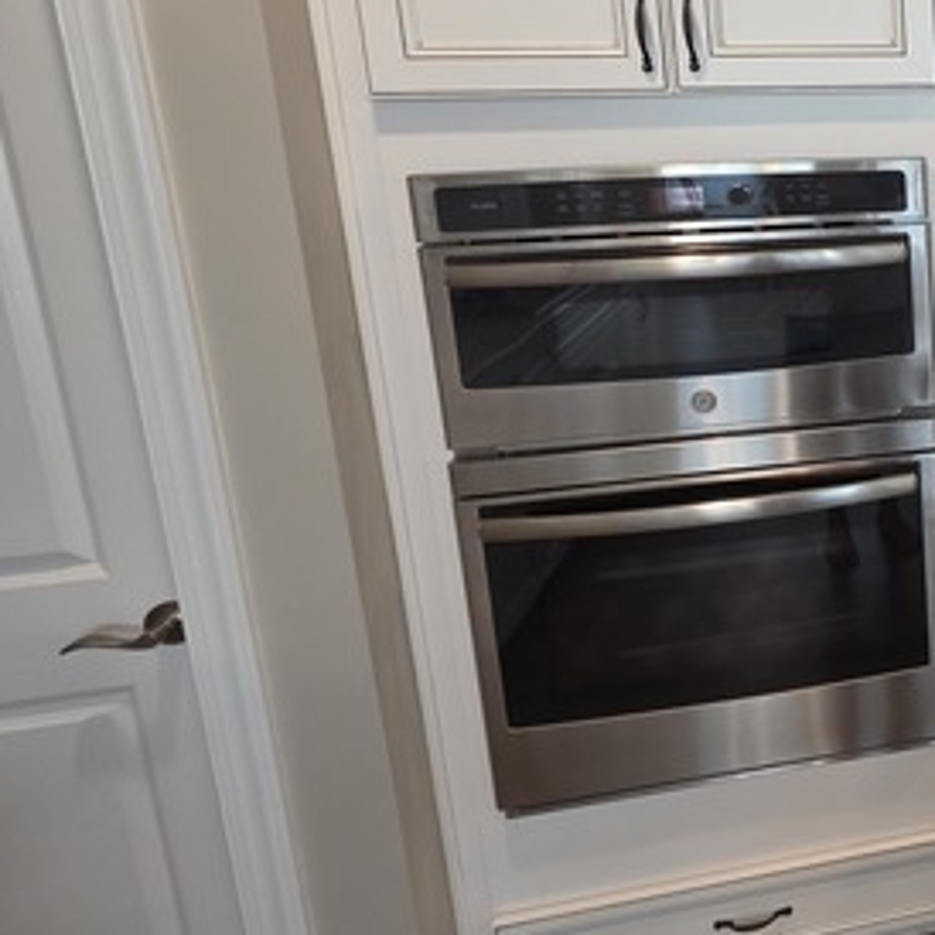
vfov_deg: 55.4
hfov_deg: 41.2
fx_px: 856
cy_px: 270
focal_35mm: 28
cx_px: 1101
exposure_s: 1/60
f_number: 1.9
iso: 160
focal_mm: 2.2
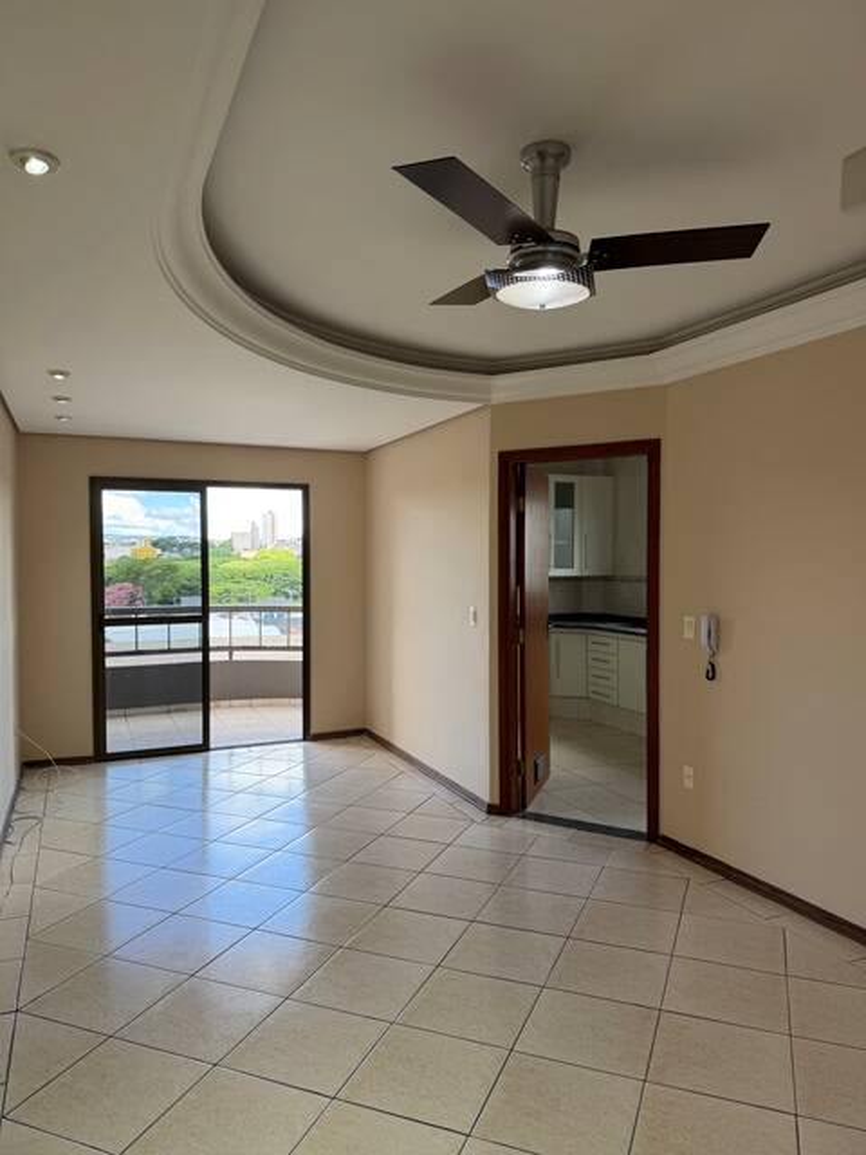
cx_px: 433
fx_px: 801
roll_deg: -0.4
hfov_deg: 56.8
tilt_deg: -0.3
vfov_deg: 71.6
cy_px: 578
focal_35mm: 24
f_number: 1.78
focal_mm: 6.76
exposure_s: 1/120
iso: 64
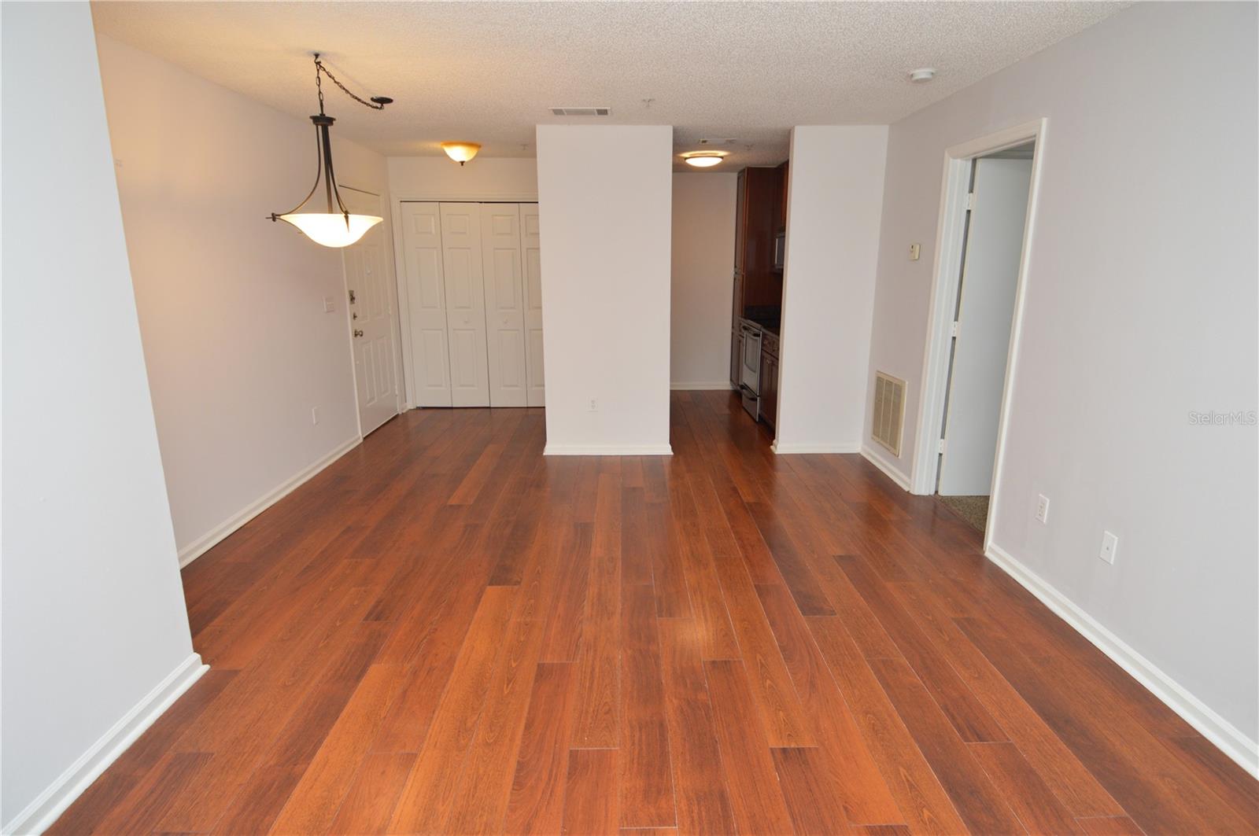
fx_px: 629
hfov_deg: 90.1
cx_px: 630
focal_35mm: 18
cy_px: 418
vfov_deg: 67.3
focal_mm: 12
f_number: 4
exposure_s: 1/60
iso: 400
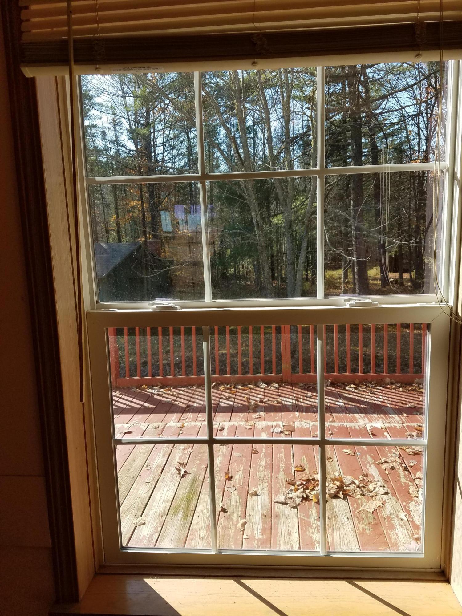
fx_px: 463
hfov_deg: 53.1
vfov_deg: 67.3
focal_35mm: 26
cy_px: 308
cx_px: 231
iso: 40
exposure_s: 1/608
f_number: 1.7
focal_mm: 4.2
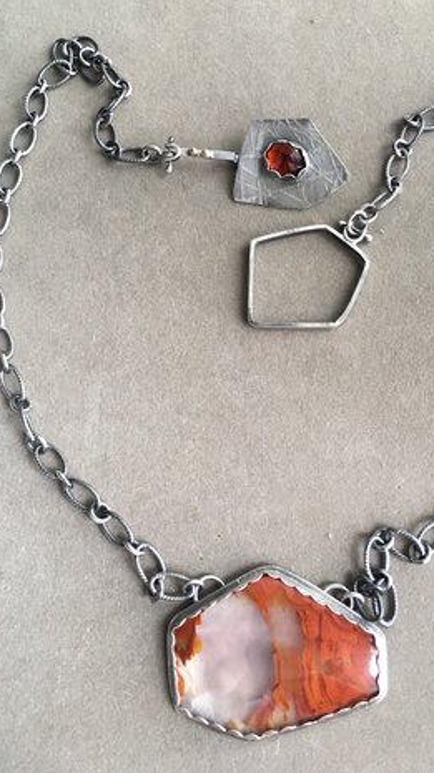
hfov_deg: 34.5
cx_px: 262
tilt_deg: -74.0
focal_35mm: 34
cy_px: 361
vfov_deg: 58.0
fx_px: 697
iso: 32
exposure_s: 1/30
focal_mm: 4.15
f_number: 2.2
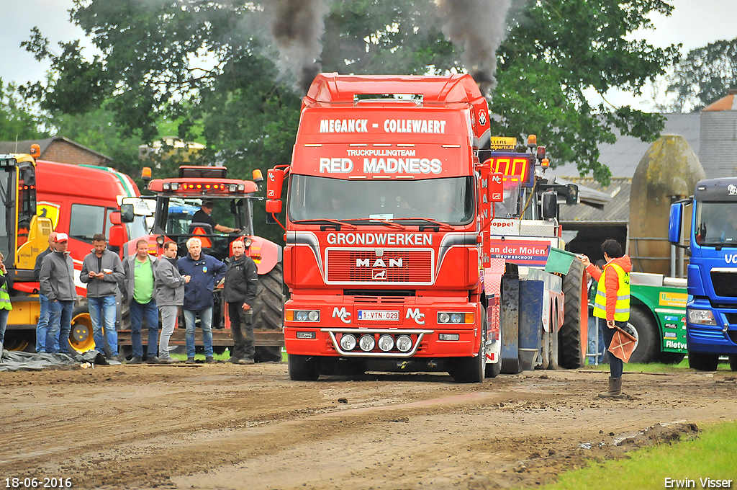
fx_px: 7361
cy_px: 245
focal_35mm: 360
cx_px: 368
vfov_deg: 3.8
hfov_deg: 5.7
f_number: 5.6
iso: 1000
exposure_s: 1/160
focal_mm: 240
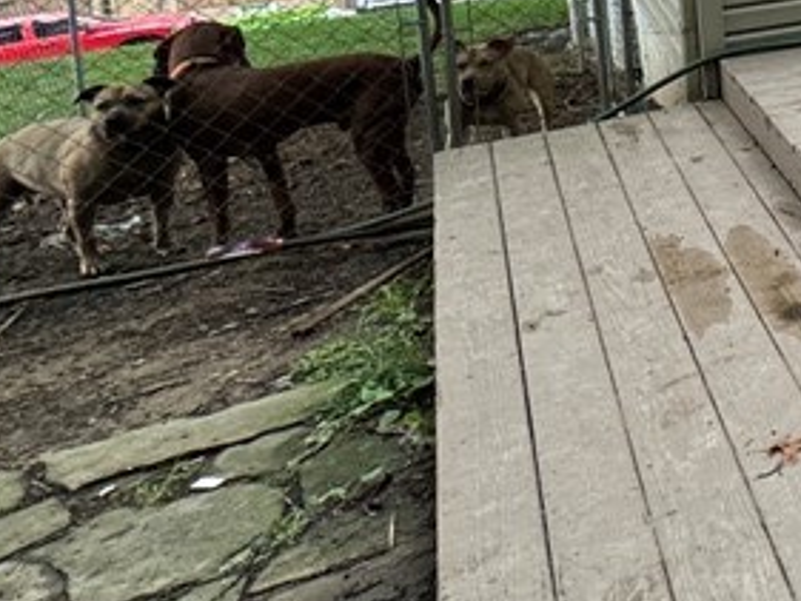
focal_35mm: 51
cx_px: 1422
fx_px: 1181
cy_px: -148
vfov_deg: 25.3
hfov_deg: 22.5
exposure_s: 1/99
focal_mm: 2.22
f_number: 2.2
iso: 160
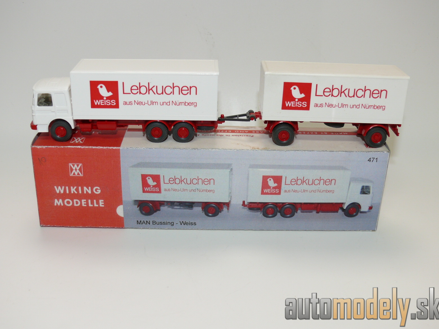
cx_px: 220
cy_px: 162
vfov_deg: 33.6
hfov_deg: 43.9
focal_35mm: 43
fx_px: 545
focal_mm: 8.4
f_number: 4
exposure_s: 1/30
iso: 100
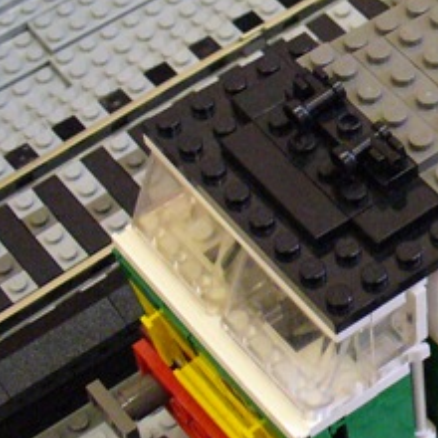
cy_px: 94
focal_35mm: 119
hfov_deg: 13.4
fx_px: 1704
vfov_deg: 14.6
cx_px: 743
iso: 400
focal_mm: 6.1
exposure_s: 1/30
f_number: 2.8
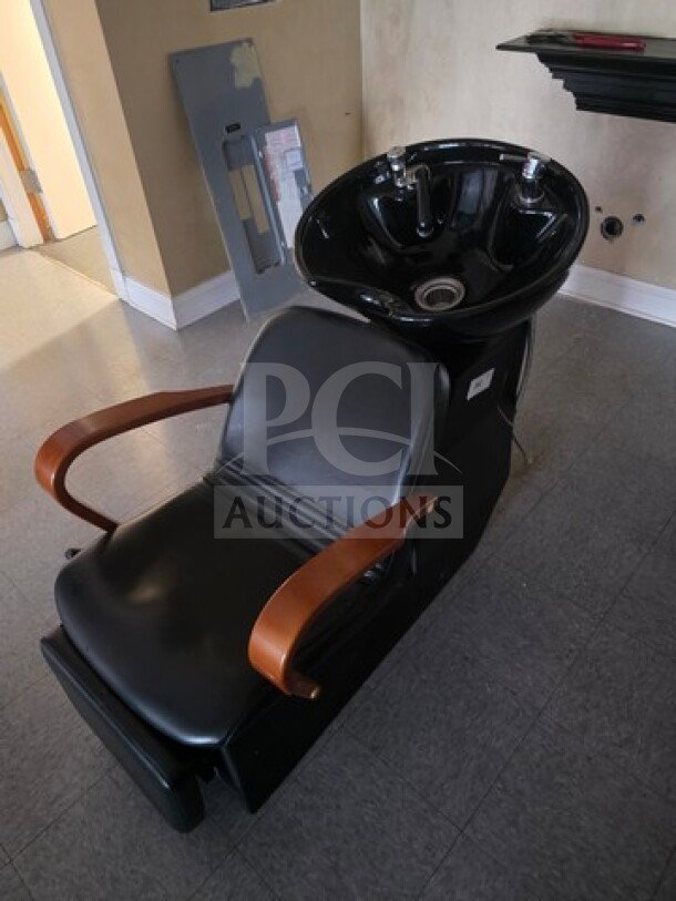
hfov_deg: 58.9
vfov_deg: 73.9
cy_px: 450
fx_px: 599
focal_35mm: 23
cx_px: 338
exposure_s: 1/17.2
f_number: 1.7
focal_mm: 6.3
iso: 1600
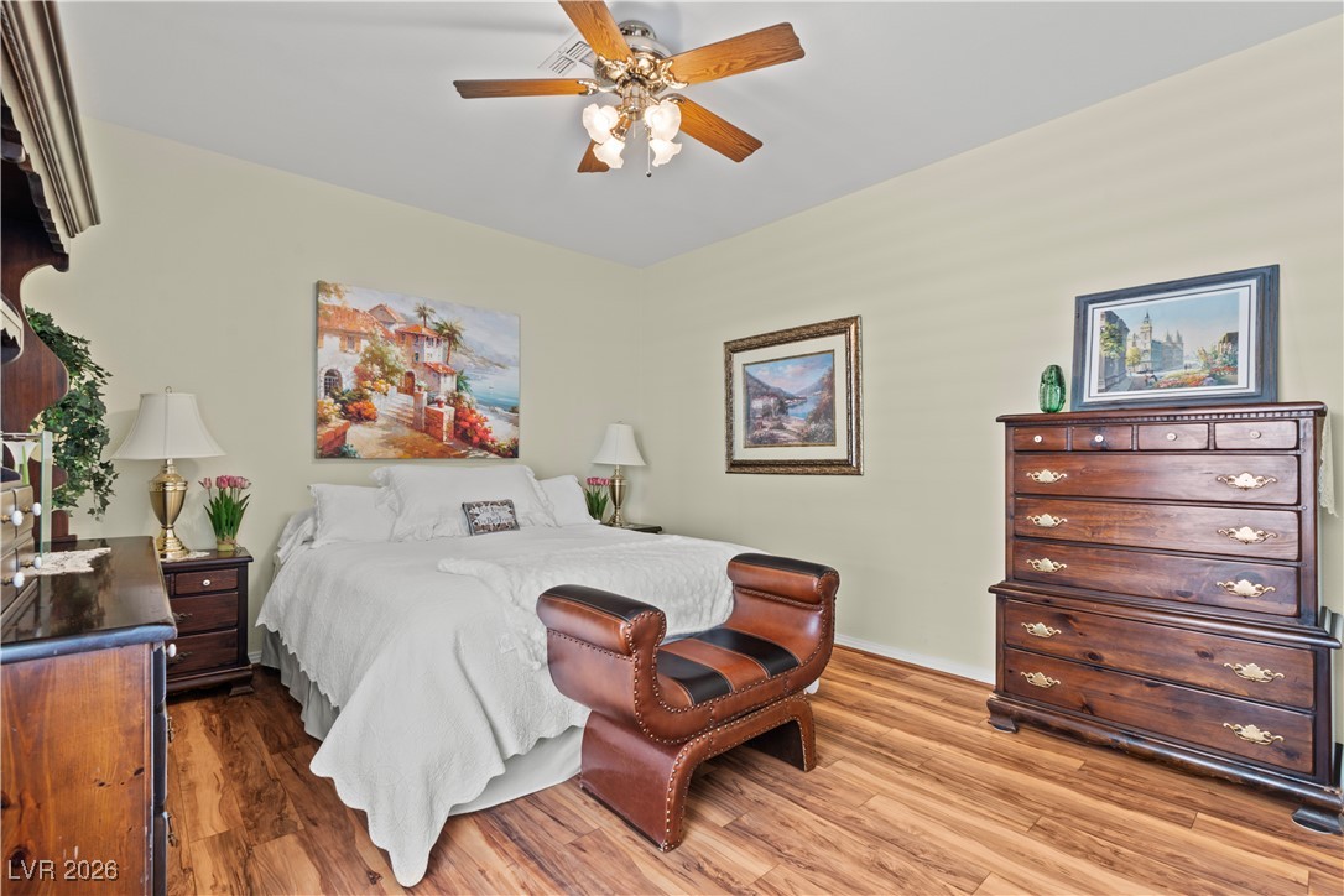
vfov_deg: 73.7
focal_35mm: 16
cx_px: 672
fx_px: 597
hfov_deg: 96.7
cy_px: 448
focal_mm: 16
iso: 200
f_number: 9
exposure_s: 5
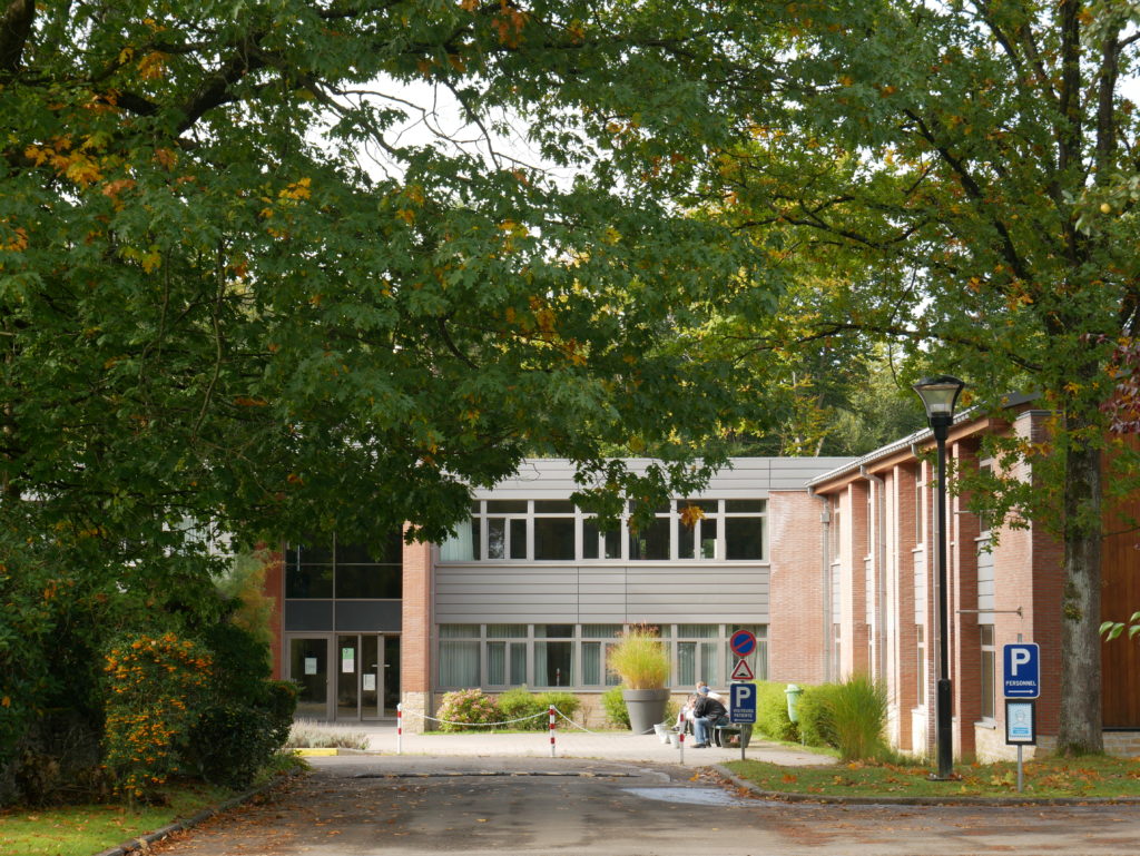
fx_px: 2768
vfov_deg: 17.6
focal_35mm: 84
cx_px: 570
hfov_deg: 23.3
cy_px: 428
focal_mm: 42
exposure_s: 1/160
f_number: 5.5
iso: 200
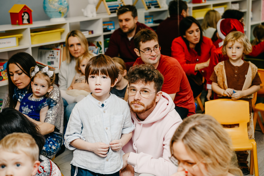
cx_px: 132
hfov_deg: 28.8
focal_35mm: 70
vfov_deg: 19.5
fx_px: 513
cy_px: 88
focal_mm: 70
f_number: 4
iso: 250
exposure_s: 1/160
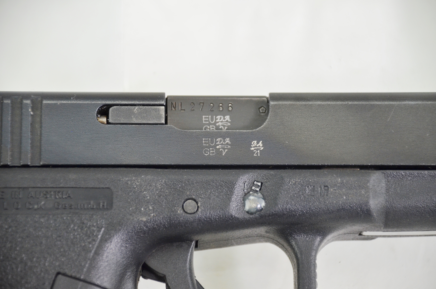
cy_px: 144
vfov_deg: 6.8
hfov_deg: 10.2
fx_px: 2447
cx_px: 218
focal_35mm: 202
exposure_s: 1/250
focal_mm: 135
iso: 800
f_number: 5.6
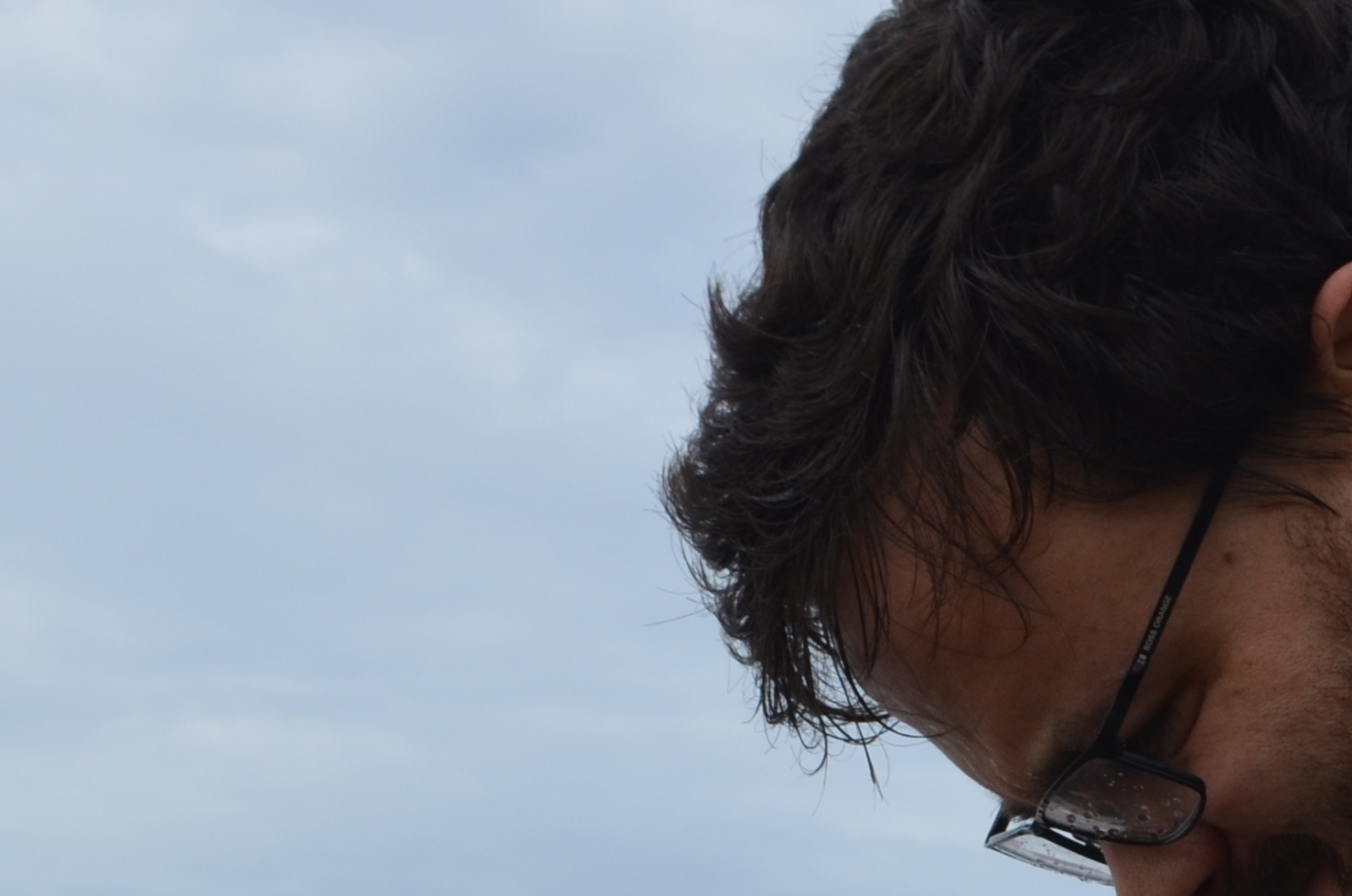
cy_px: 1236
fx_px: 4123
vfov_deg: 12.0
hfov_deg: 18.5
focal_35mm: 110
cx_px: 1057
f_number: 8
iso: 180
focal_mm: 22
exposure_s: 1/250
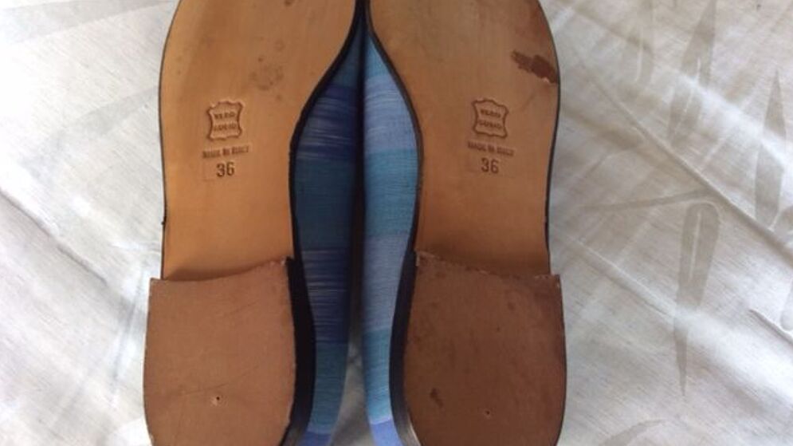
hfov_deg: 56.6
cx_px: 398
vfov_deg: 33.6
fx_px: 736
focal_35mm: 35
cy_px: 195
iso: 40
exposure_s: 1/25
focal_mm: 3.3
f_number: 2.4
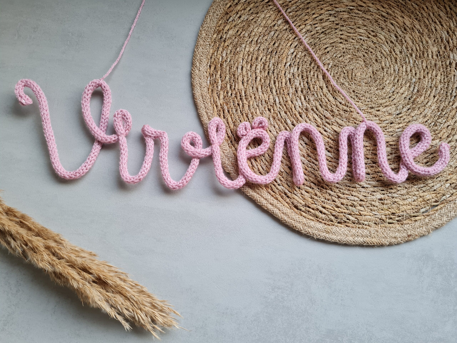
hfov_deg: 67.3
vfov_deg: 53.1
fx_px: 343
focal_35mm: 26
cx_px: 228
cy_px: 172
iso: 250
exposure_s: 1/100
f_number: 1.8
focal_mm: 5.4
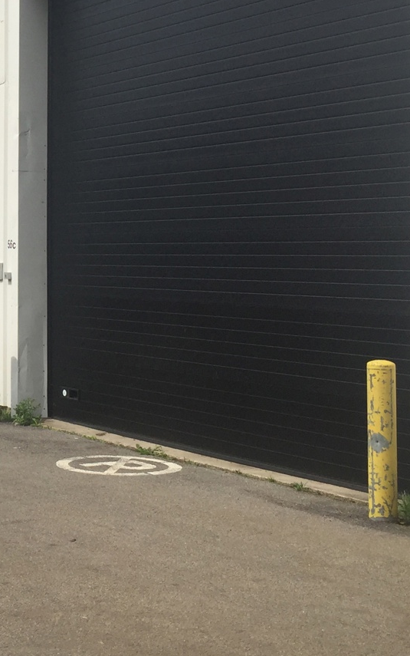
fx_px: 1233
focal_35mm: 69
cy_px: 216
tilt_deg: +2.4
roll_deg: -0.8
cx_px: -102
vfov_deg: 29.6
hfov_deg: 17.8
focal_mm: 4.15
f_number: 2.2
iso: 32
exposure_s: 1/3049
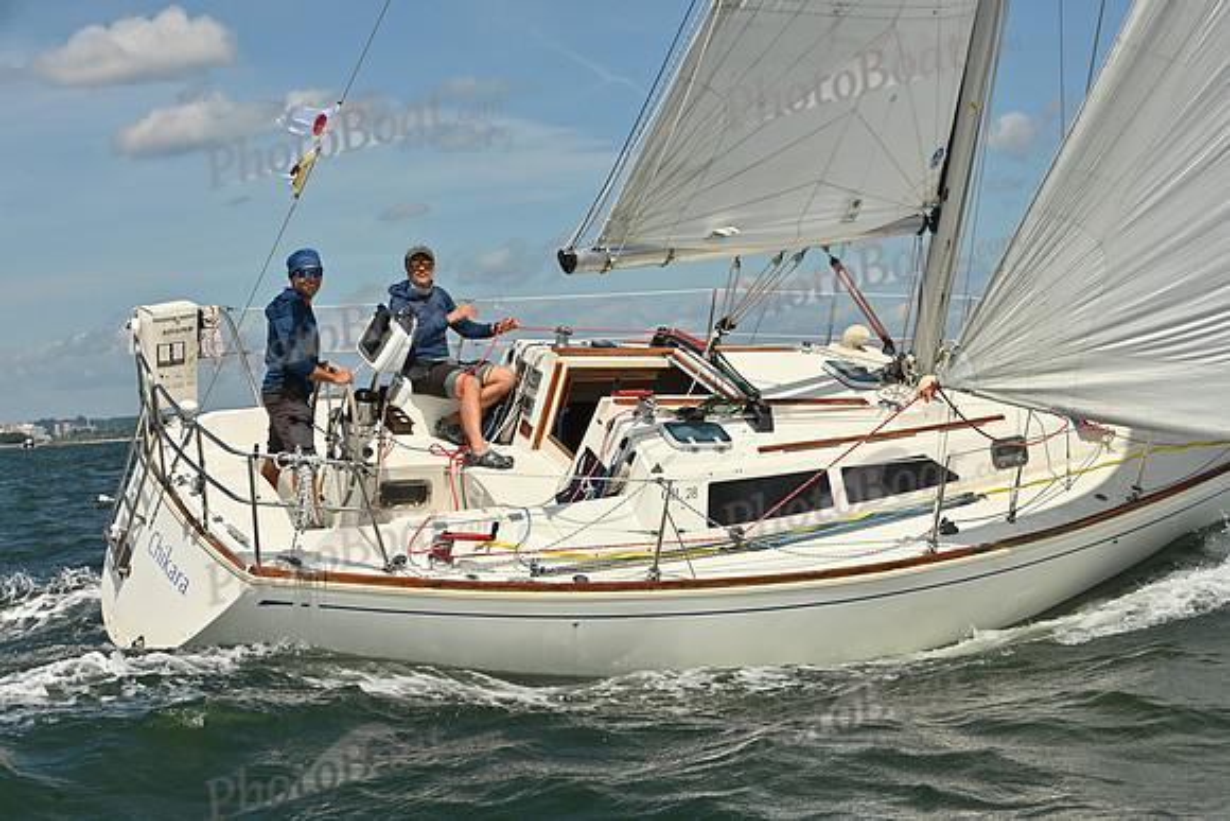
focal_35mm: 70
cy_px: 410
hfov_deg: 28.8
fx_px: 2392
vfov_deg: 19.5
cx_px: 615
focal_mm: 70
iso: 250
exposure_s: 1/1250
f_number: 10
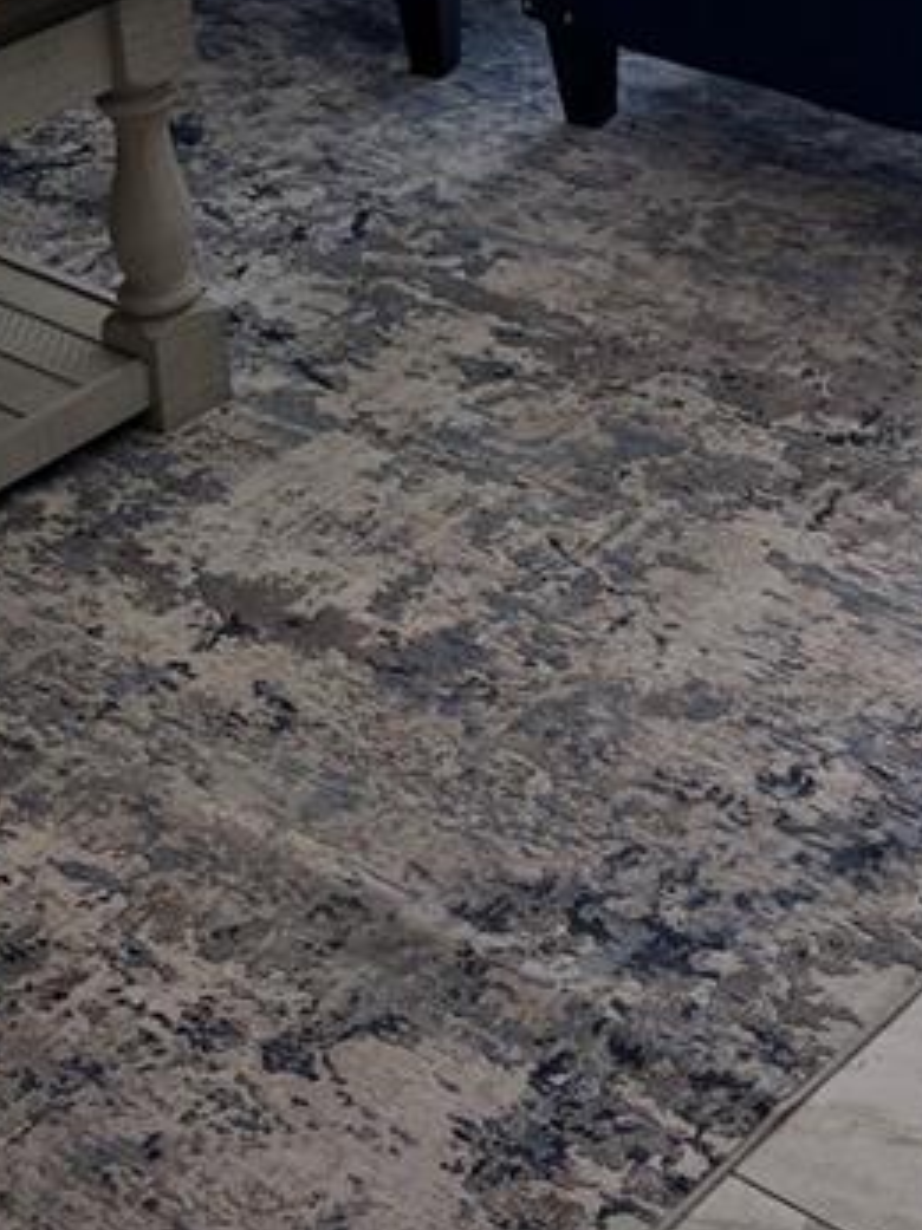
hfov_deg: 16.1
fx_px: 3198
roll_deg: +3.1
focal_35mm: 90
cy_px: -652
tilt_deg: -10.0
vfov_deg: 19.0
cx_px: 922
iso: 50
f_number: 1.6
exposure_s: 1/379
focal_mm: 5.96
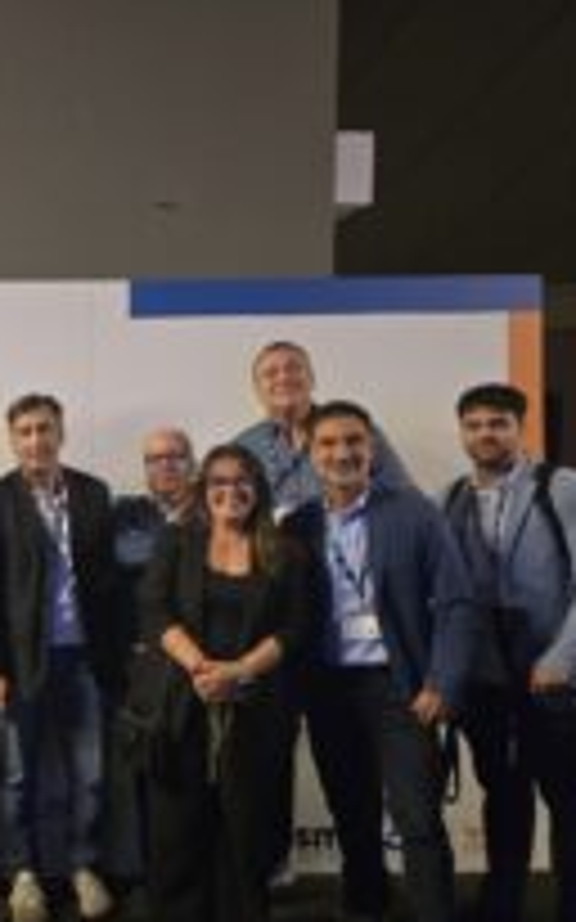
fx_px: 1131
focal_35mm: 45
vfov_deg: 44.1
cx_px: -133
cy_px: 553
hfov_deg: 25.4
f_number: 1.7
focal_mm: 6.3
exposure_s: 1/60
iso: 800
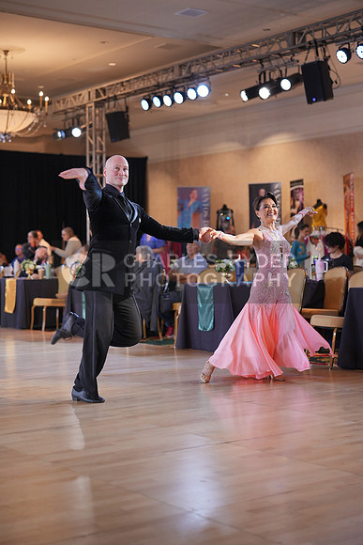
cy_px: 272
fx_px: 907
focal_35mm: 60
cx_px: 182
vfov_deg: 33.4
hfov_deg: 22.6
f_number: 2
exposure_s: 1/500
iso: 1250
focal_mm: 60
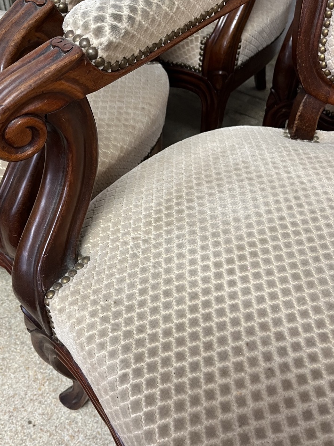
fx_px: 424
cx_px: 163
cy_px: 194
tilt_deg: -45.4
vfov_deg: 55.2
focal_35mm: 33
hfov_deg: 43.0
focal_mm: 5.1
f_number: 1.6
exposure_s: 1/50
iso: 160
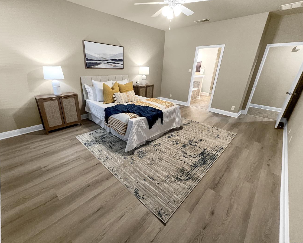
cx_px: 139
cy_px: 120
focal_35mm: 14
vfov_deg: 88.0
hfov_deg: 100.5
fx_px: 126
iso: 400
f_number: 1.8
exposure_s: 1/60
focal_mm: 1.57
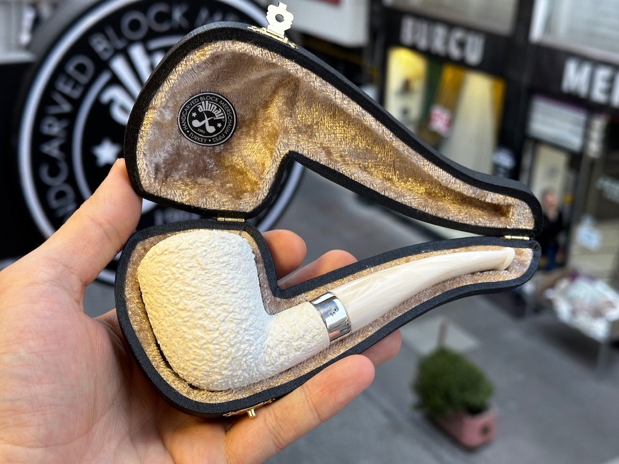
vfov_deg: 30.3
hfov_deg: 39.7
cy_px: 232
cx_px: 310
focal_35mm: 48
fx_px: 858
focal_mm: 6.86
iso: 64
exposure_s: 1/50
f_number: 1.78
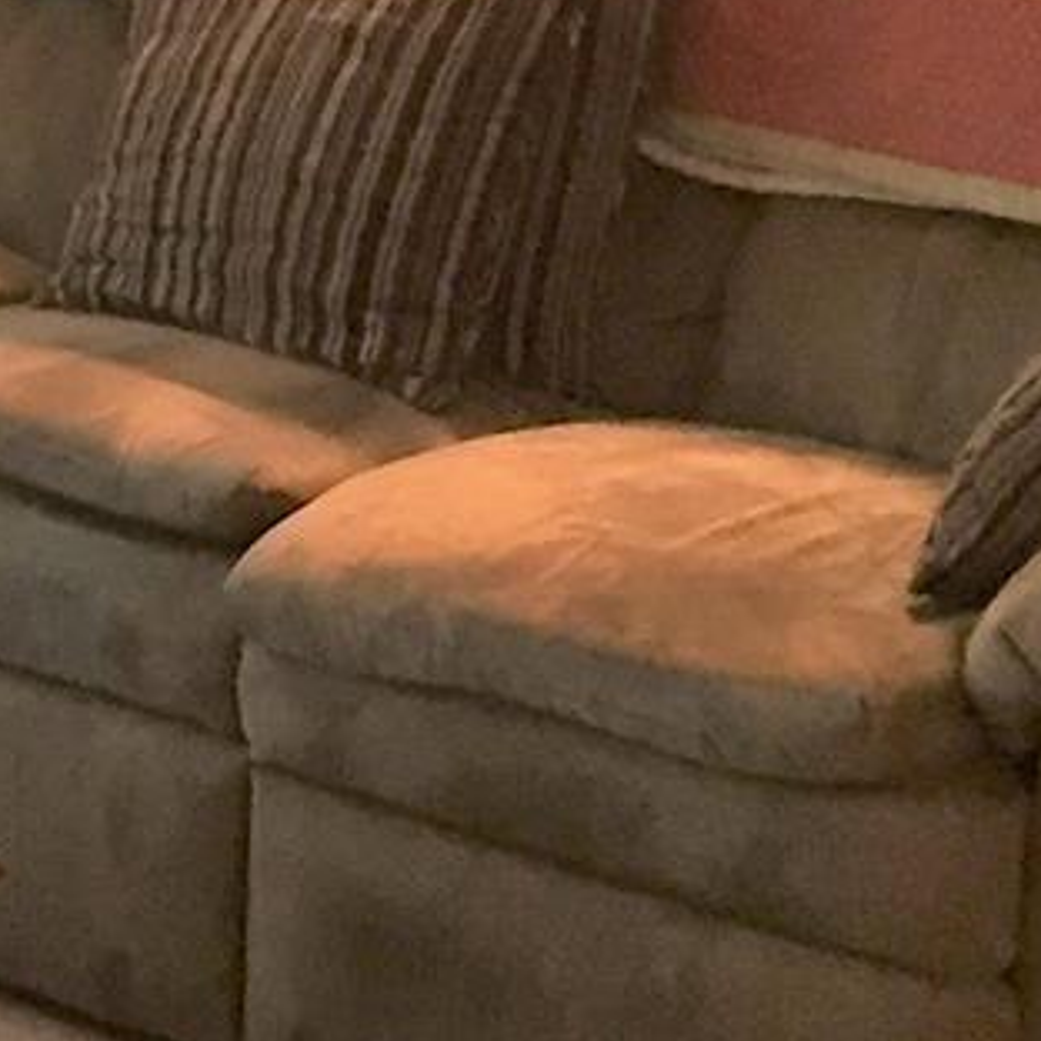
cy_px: -153
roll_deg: -0.3
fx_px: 5716
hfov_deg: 9.8
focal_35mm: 168
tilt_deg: -8.1
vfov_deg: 10.3
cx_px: -871
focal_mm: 4.15
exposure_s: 1/30
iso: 100
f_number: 2.2
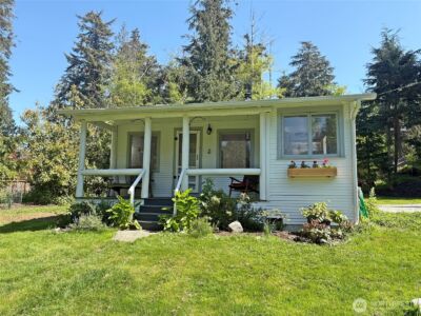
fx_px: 316
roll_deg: -0.7
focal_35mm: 26
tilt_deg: +7.7
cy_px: 158
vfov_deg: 53.1
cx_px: 210
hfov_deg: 67.3
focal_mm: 5.96
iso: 50
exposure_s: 1/973
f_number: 1.6
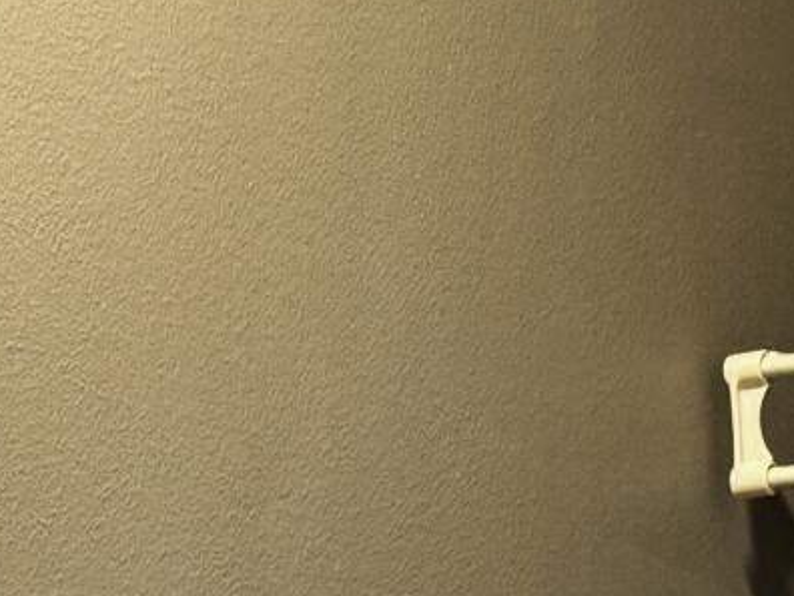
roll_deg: +0.8
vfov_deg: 7.8
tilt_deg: -3.9
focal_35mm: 182
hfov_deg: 10.8
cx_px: 221
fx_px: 4175
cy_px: 1204
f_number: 1.78
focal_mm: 6.76
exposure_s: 1/60
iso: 200
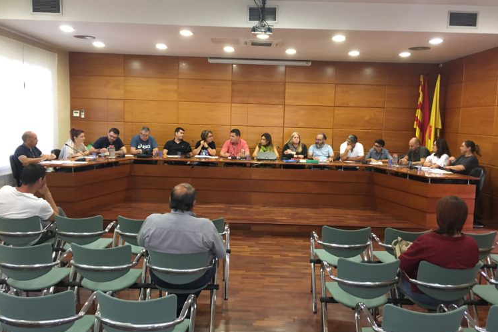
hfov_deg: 60.3
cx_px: 253
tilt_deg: -7.9
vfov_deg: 42.3
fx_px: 429
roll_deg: -0.3
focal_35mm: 31
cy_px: 165
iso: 200
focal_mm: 4.15
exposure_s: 1/17
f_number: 2.2
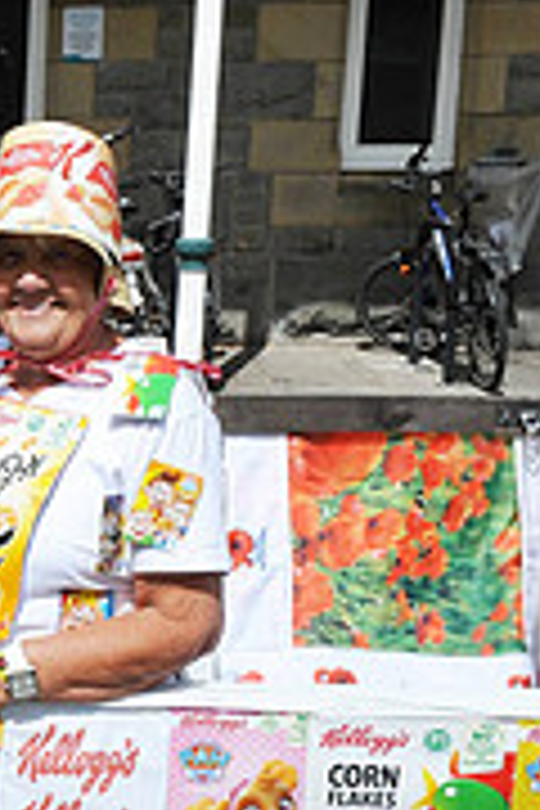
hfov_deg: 11.6
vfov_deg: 20.3
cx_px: -688
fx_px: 2250
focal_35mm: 100
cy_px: 562
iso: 400
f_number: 22
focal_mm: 31
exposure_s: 1/320
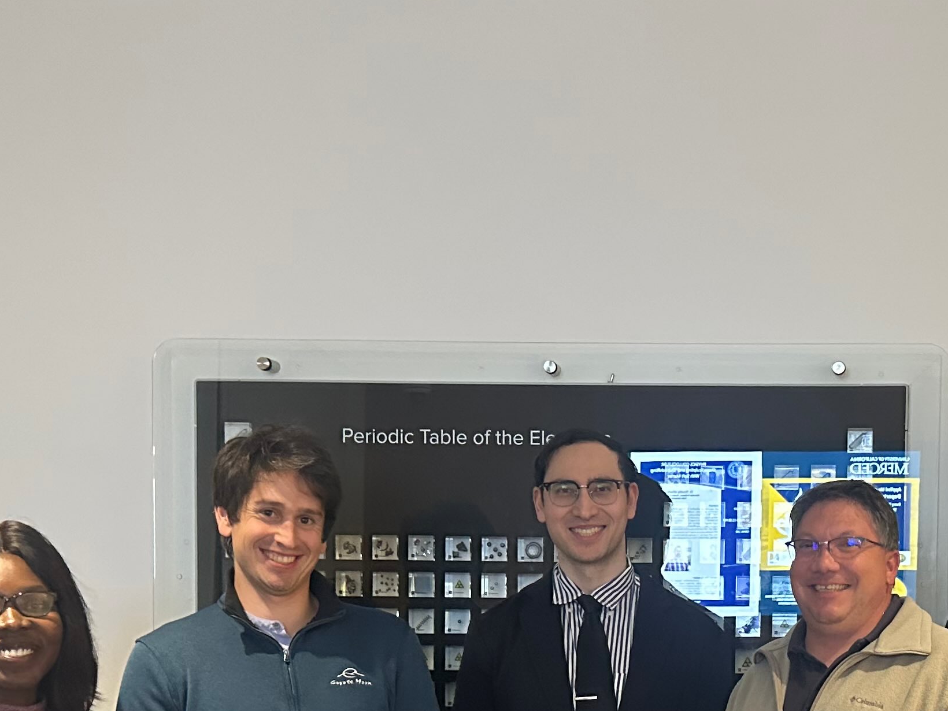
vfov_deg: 23.8
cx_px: 756
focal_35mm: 59
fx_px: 1616
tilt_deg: -0.9
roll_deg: -0.8
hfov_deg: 31.9
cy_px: 695
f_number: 1.78
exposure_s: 1/36
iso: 800
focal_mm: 6.86
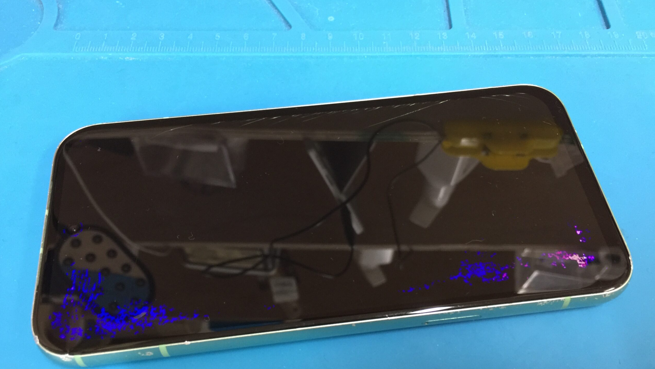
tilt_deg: -61.9
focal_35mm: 32
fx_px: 556
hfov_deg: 61.0
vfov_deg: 36.5
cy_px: 230
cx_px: 326
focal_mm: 4.15
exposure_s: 1/17
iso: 125
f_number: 2.2
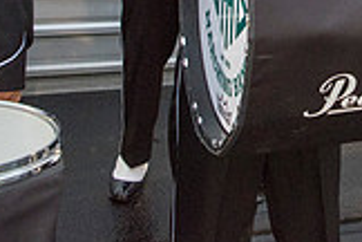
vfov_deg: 14.6
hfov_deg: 22.1
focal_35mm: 86
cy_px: -142
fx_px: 865
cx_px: 420
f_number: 3.2
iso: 2000
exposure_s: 1/800
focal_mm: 24
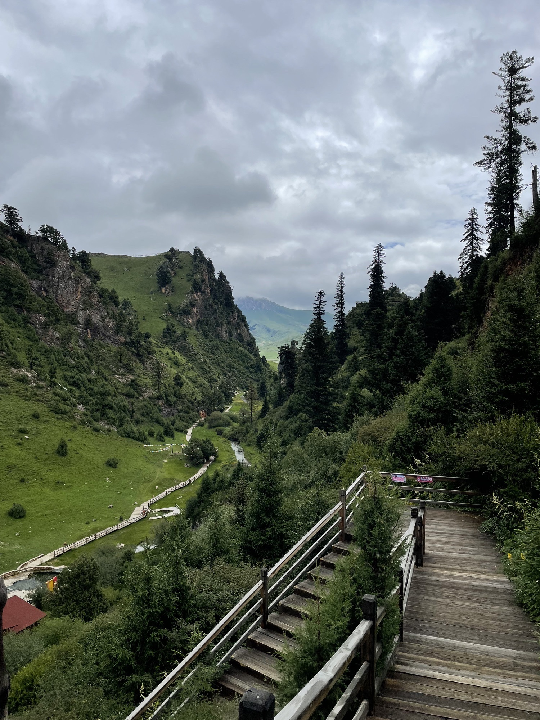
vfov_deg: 67.3
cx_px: 270
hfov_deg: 53.1
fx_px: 541
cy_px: 360
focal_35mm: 26
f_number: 1.6
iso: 32
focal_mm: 4.2
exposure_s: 1/6897
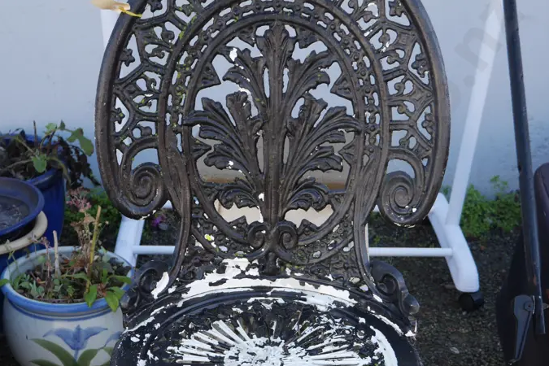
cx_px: 260
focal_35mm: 60
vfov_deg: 22.0
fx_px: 915
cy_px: 338
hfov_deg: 33.4
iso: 200
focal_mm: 19
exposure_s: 1/125
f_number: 4.1
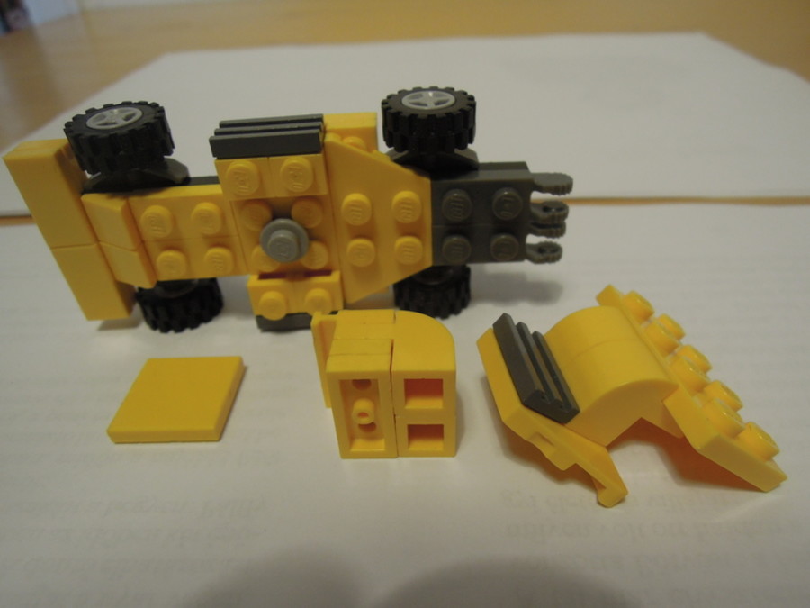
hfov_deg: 71.6
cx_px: 405
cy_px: 304
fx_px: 562
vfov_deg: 56.8
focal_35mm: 24
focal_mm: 4.3
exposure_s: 1/30
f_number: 2.8
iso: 280
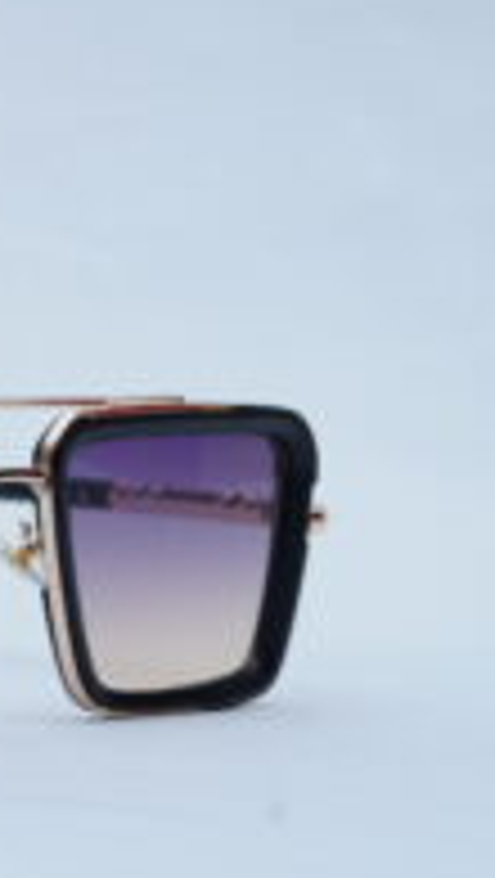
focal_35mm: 161
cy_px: 477
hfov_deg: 7.4
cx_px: -302
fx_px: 3749
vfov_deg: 13.3
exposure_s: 1/160
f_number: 9
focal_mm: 50
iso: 125
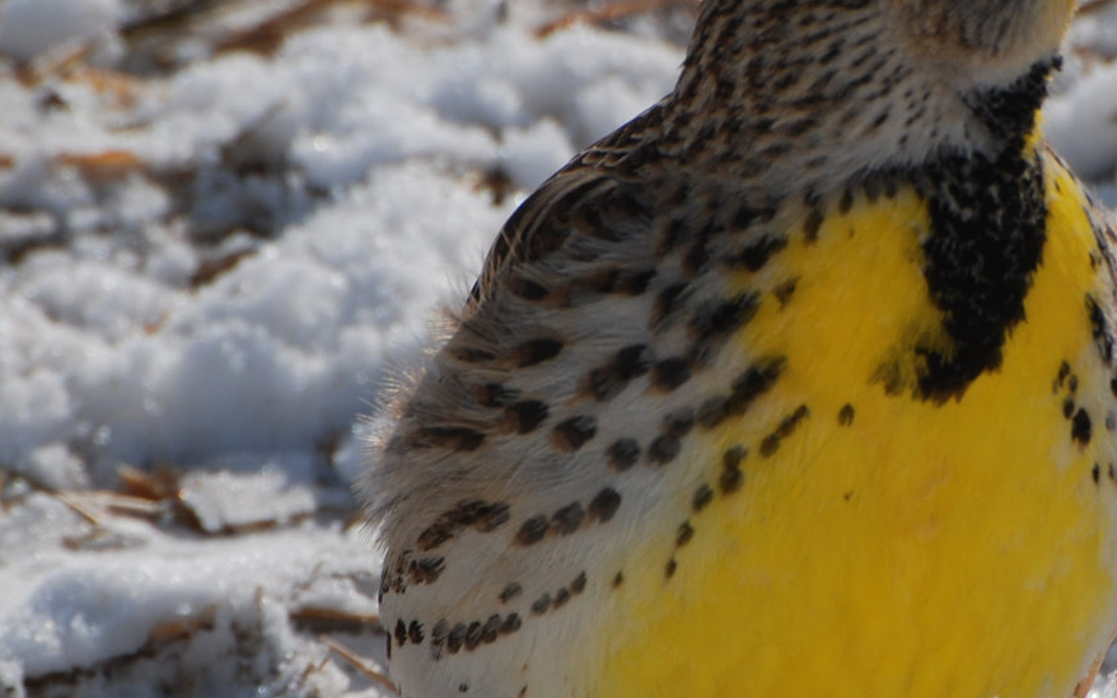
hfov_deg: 2.0
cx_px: 796
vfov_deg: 1.2
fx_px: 32607
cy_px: 452
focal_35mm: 1071
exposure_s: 1/350
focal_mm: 300
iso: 100
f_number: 13
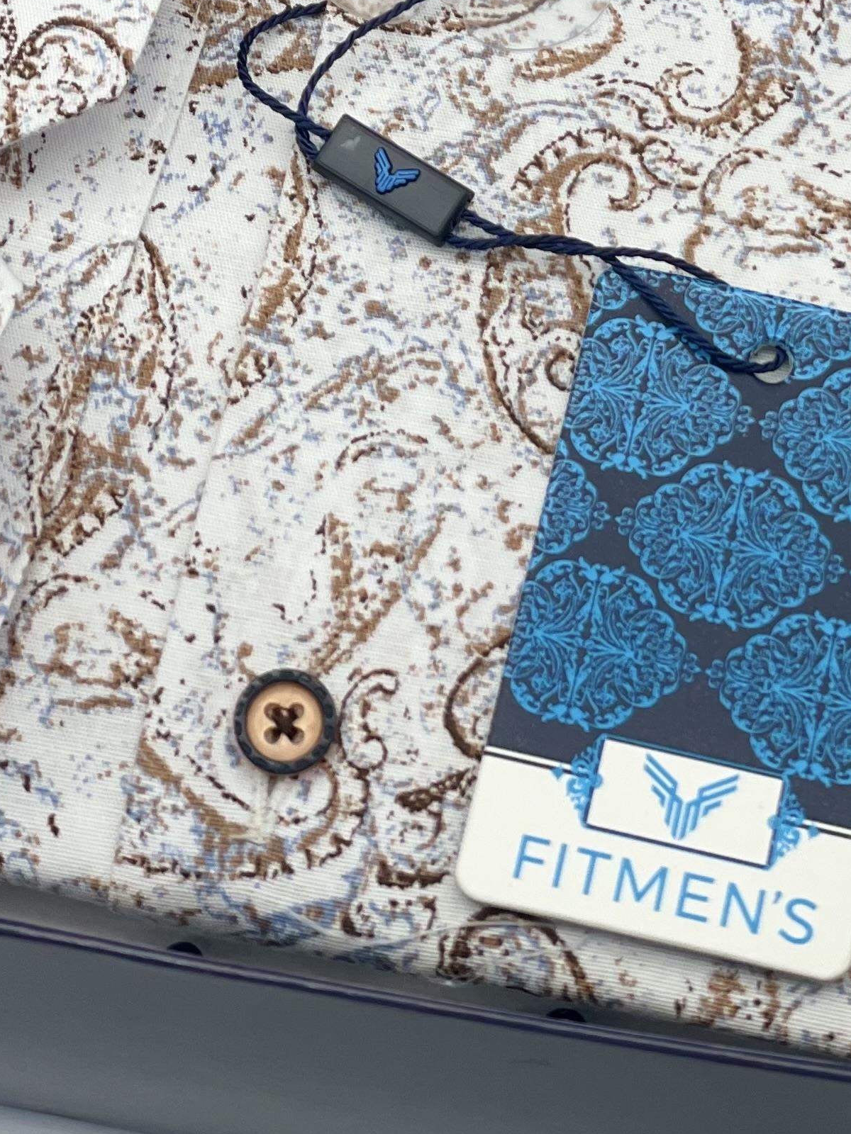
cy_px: -259
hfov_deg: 11.3
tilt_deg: -51.5
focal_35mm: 131
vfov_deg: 14.5
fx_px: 4294
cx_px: 592
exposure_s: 1/143
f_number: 2
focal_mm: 6
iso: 25
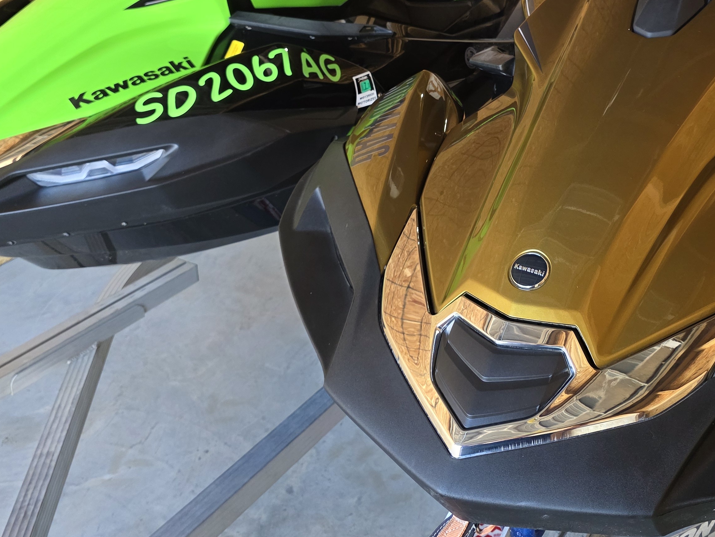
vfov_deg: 34.4
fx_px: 826
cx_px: 474
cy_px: 76
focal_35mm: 40
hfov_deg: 46.1
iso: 200
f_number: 1.7
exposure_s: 1/120
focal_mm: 6.3
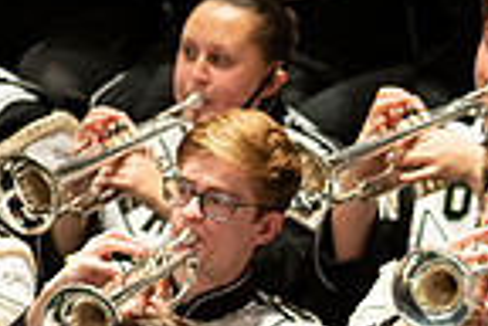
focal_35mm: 1205
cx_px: 898
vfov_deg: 1.1
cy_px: 499
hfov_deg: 1.7
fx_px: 16333
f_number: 2.8
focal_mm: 300
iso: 3200
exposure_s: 1/500
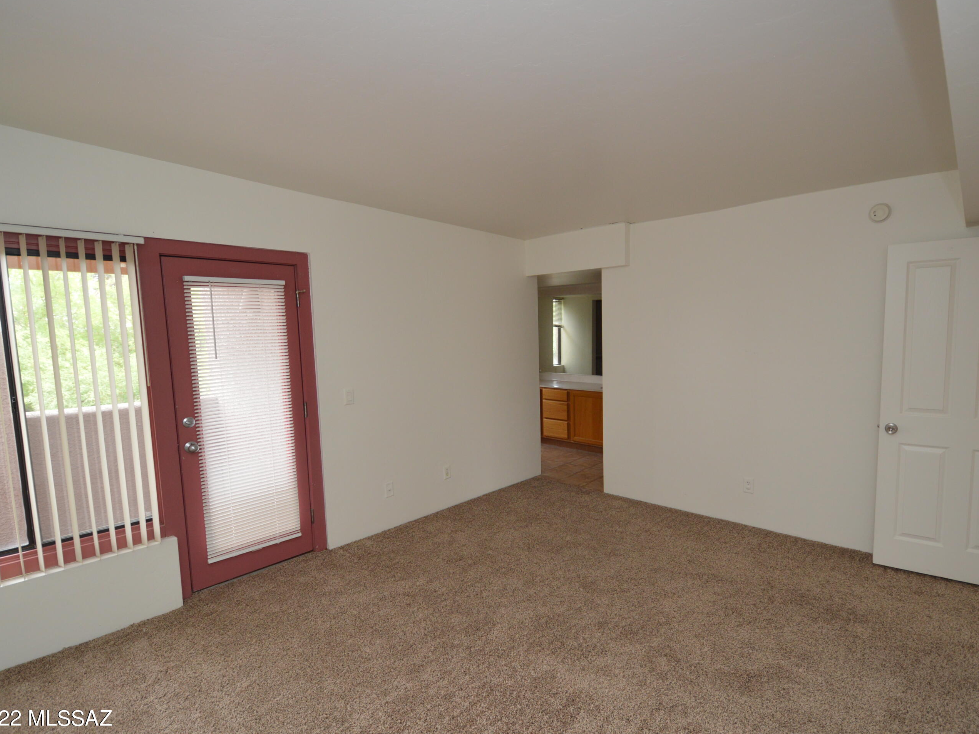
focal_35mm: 17
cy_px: 370
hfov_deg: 90.8
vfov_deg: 74.7
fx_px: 481
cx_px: 534
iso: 400
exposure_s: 1/60
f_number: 4
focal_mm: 10
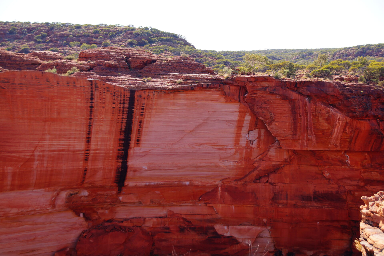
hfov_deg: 27.0
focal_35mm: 75
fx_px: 800
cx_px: 192
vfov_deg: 18.2
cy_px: 128
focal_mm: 50
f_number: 7.1
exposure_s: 1/160
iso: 100
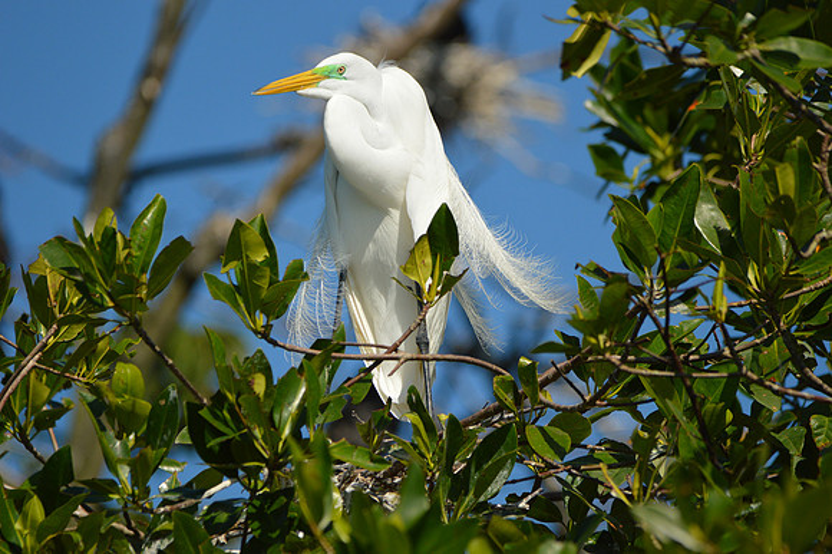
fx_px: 17323
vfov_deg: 1.8
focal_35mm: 750
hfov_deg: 2.8
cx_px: 416
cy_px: 277
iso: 360
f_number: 6.3
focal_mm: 500
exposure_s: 1/2000
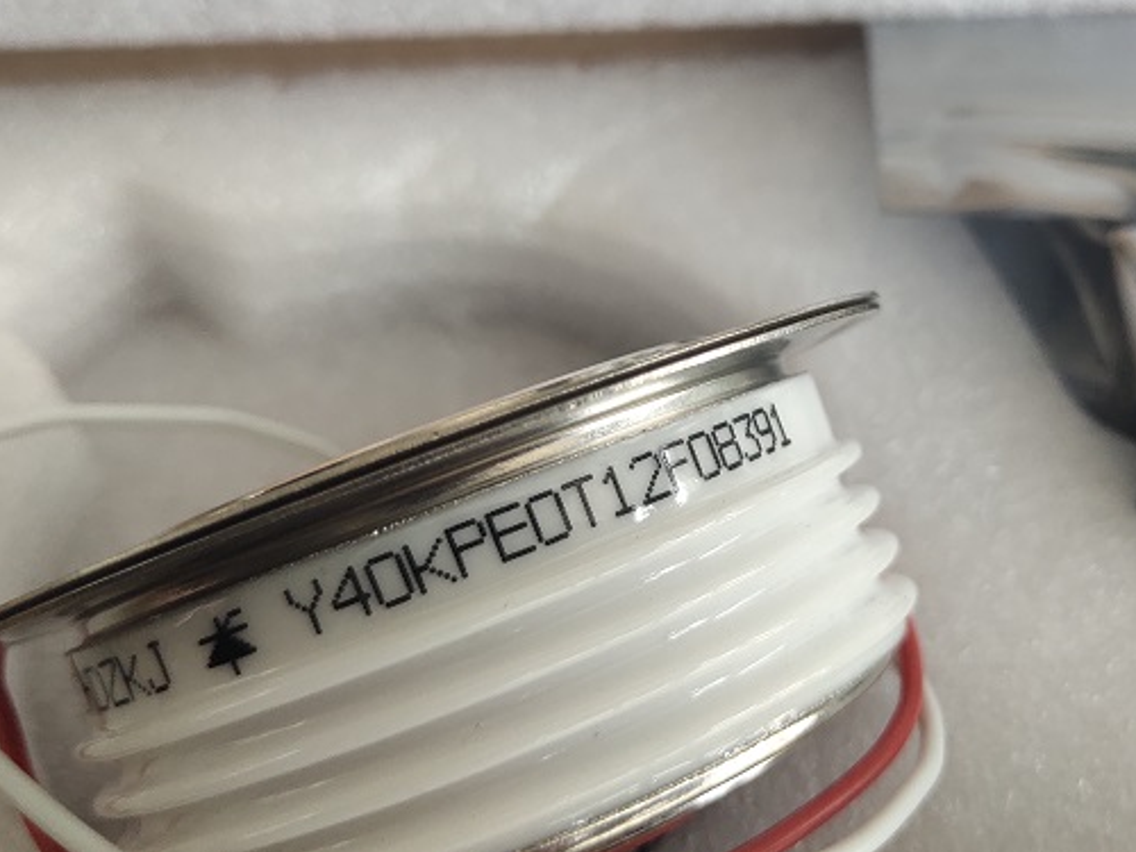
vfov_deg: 29.6
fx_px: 1608
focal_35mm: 49
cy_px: 334
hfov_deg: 38.4
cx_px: 774
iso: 90
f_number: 1.8
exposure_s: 1/100
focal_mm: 4.27
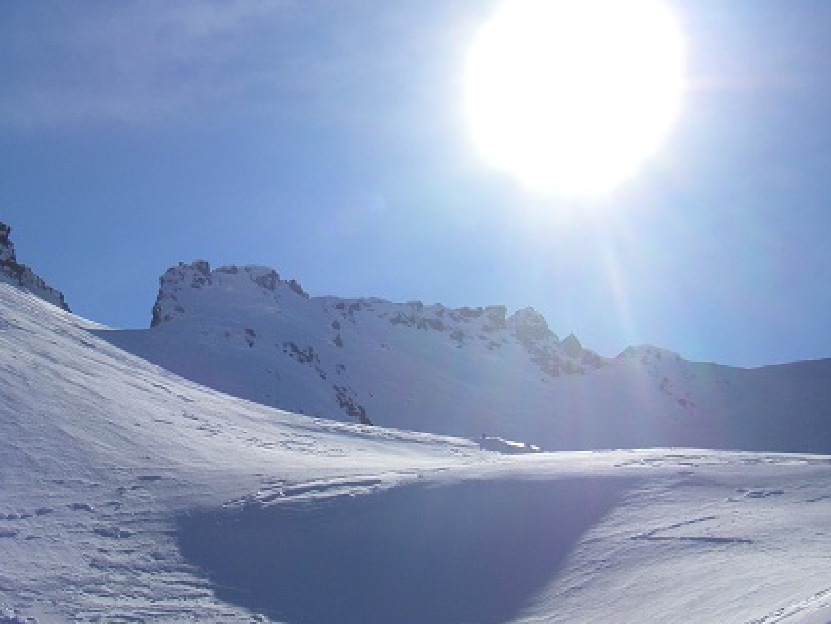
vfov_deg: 20.7
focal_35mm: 71
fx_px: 1704
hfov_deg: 26.9
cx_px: 181
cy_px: 327
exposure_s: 1/800
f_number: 7
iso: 64
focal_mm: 6.3
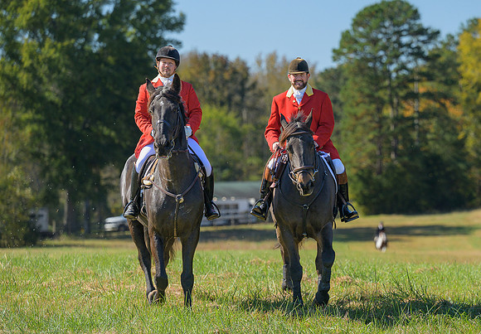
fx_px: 2676
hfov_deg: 10.3
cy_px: 160
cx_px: 294
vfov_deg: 7.1
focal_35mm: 198
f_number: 4
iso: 200
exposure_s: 1/800
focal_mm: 160
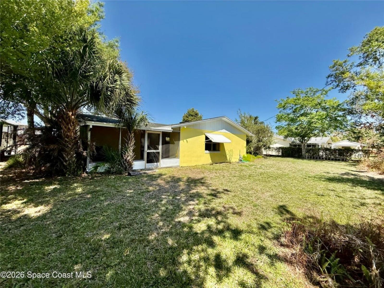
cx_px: 192
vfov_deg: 85.7
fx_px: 155
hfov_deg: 102.1
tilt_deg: +0.4
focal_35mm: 14
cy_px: 144
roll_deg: -1.6
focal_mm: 2.22
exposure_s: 1/1961
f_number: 2.2
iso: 50
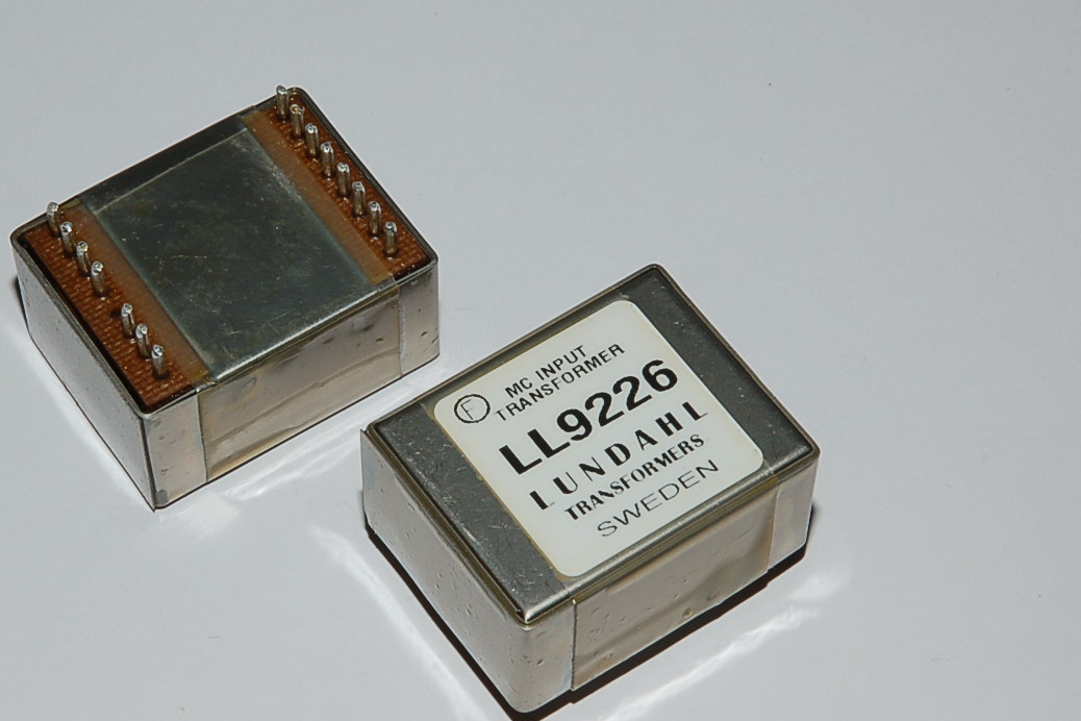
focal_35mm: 152
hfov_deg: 13.5
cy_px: 347
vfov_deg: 9.0
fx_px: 4564
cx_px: 433
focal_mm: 70
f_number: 22
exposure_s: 1/60
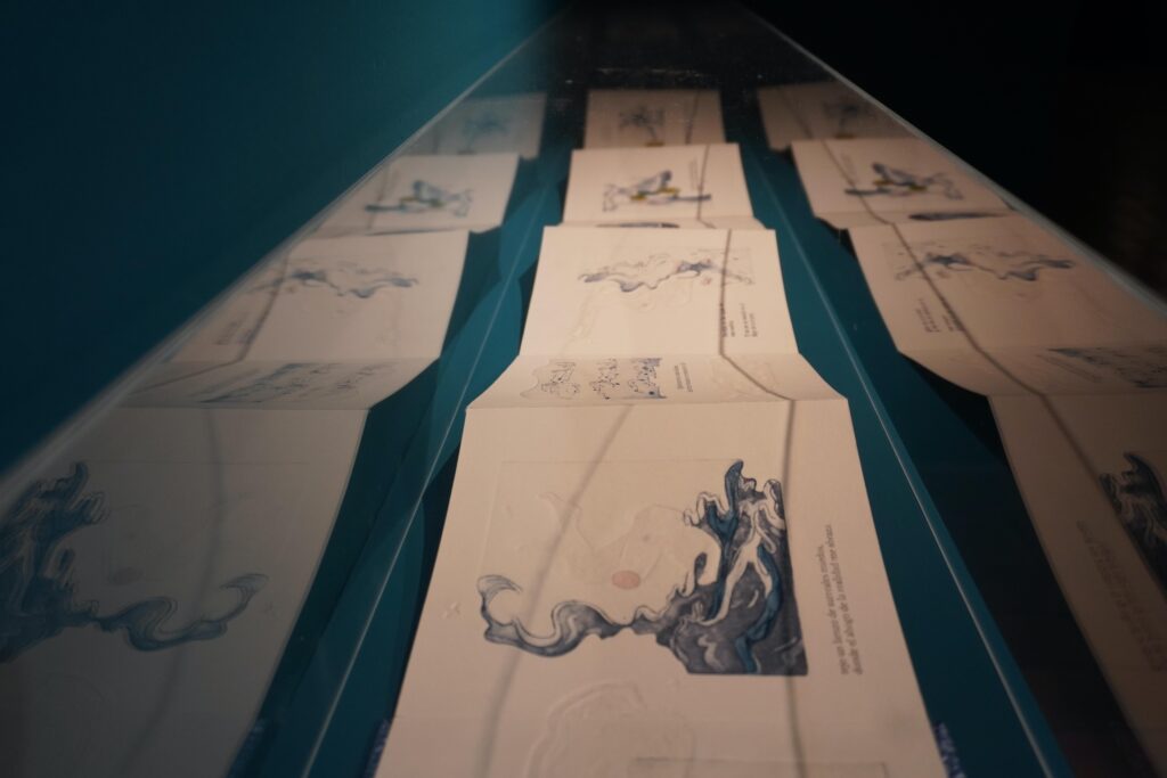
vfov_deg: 41.7
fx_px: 1021
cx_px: 584
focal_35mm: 32
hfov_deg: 59.5
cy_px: 389
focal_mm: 21
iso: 500
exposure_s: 1/30
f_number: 4
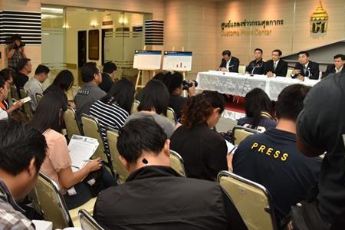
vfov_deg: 40.7
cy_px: 80
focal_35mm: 32
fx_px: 307
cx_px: 120
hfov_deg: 57.6
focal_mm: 24
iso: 2500
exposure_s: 1/100
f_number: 5.6
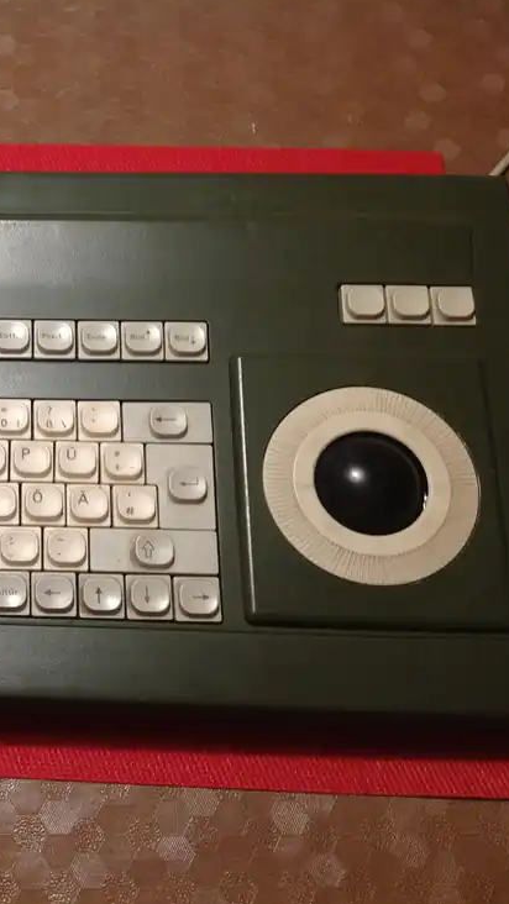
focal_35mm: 52
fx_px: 1247
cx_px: -43
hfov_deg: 21.9
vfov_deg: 39.9
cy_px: 453
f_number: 2.4
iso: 100
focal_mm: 4.28
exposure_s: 1/15
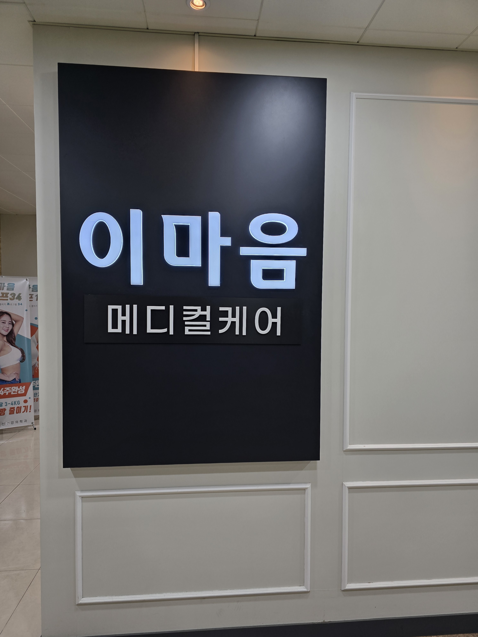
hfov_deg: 58.9
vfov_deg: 73.9
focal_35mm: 23
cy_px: 318
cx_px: 239
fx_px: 423
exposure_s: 1/120
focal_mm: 6.3
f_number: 1.7
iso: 50
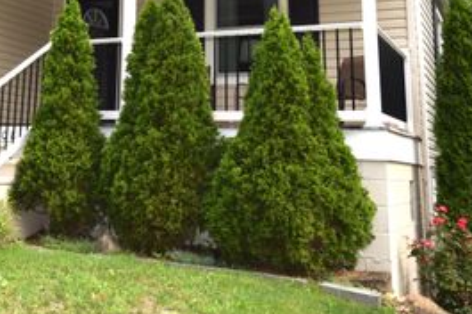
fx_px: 668
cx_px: 96
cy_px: 33
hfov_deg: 37.6
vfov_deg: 25.6
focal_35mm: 51
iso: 100
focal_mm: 18
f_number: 9
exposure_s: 1/200
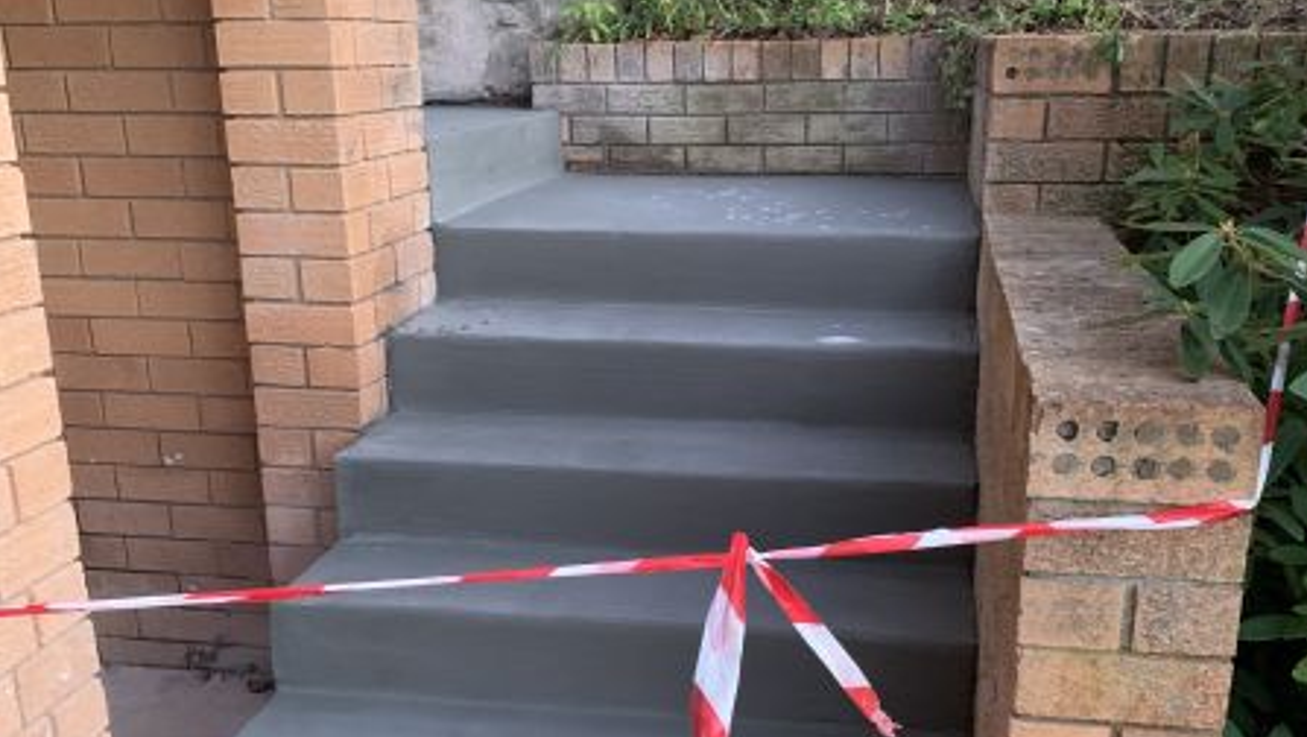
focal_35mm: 38
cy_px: 518
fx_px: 1318
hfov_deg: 52.8
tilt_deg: -17.1
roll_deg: -1.1
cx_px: 655
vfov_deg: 30.9
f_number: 1.8
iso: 640
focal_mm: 4.25
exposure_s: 1/30
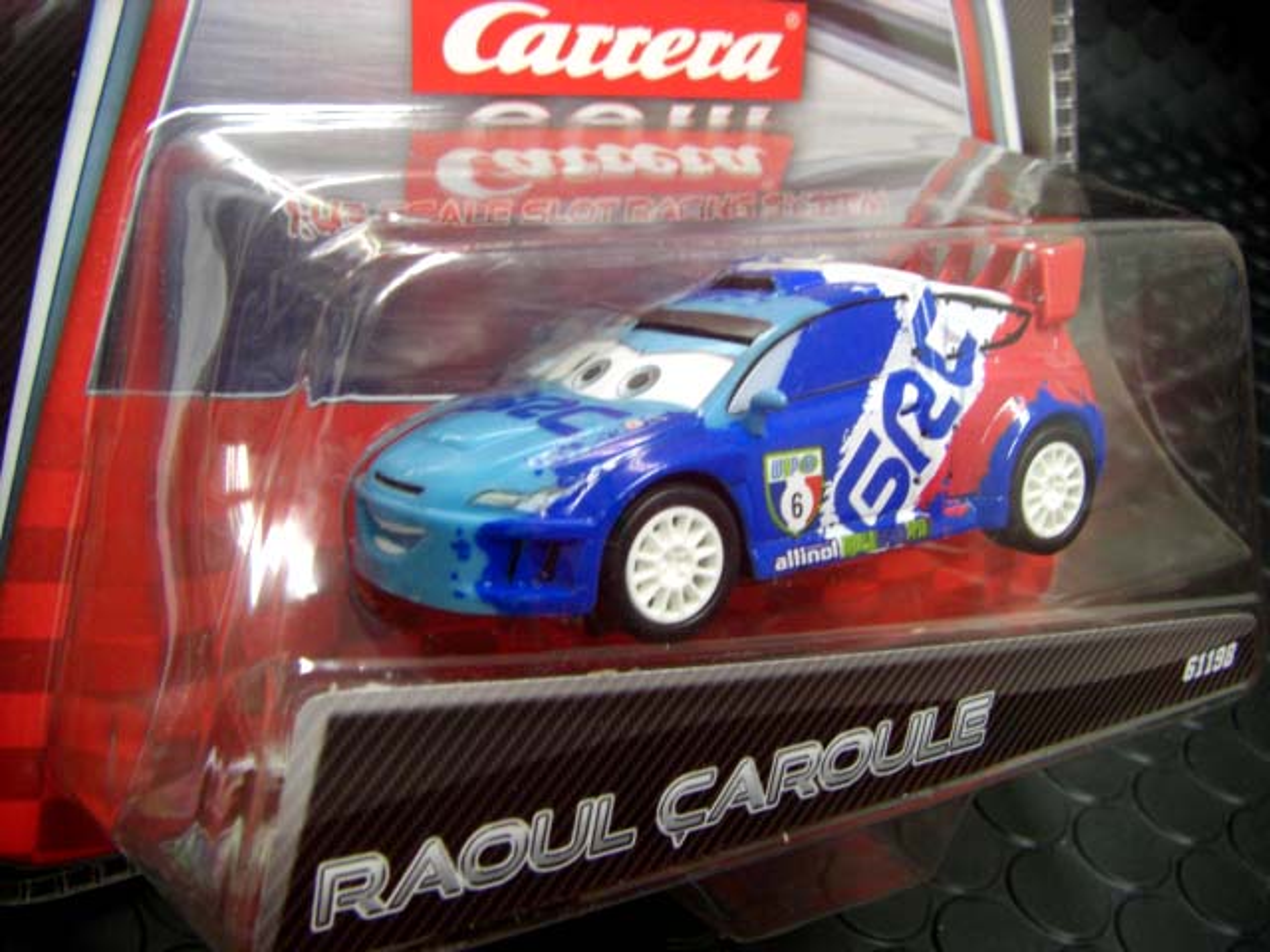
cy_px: 476
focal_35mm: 38
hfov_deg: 49.0
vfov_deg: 37.7
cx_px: 635
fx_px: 1394
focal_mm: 6.3
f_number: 3.4
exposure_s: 1/25
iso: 200
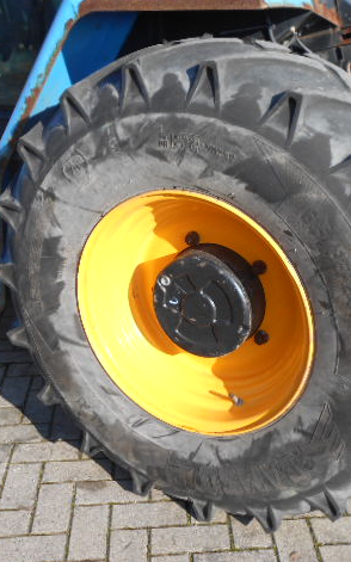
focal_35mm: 49
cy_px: 279
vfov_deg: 41.1
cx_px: 196
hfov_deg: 26.3
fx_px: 751
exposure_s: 1/320
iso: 80
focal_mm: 5.8
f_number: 3.6
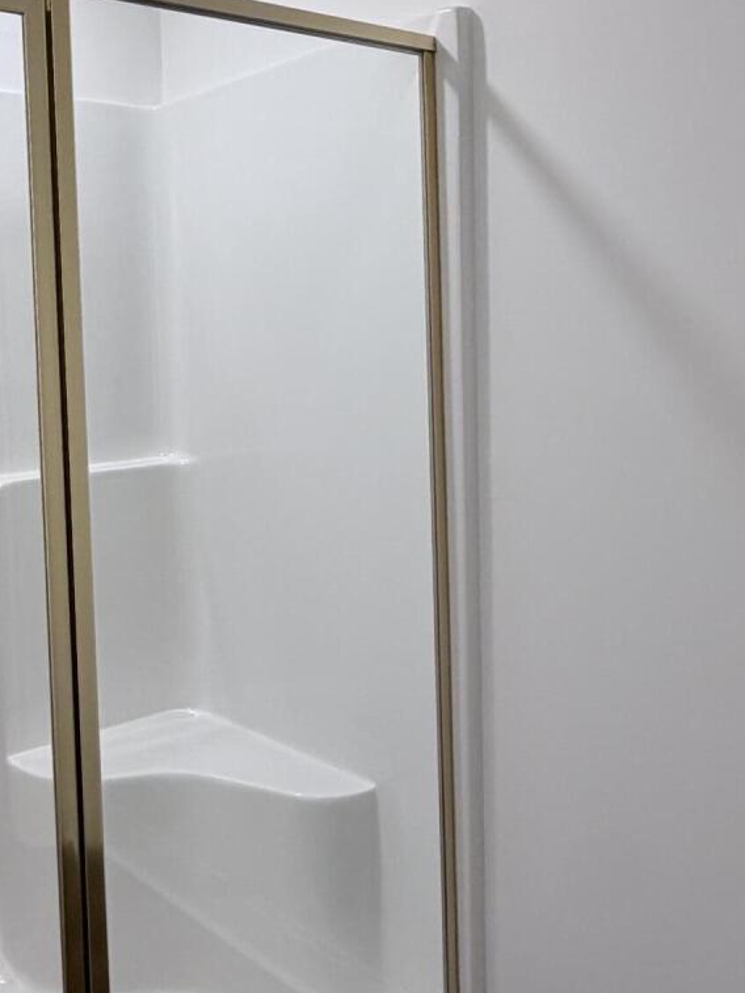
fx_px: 1061
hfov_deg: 36.7
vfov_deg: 49.9
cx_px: 104
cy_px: 404
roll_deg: +2.1
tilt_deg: -2.6
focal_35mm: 37
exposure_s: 1/120
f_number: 2.2
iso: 160
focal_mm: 2.22
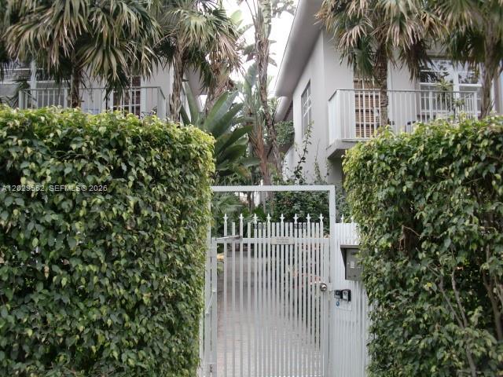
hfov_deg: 51.4
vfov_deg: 39.7
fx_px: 523
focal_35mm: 36
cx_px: 252
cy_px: 188
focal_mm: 6.3
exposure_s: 1/200
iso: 64
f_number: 2.8
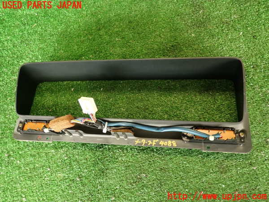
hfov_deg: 69.4
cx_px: 134
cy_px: 101
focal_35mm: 25
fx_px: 194
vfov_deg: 54.9
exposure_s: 1/40
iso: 200
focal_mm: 4.5
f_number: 2
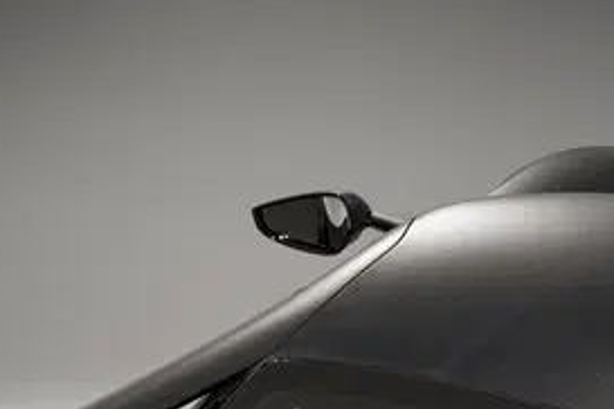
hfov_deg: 10.4
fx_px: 3377
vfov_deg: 6.7
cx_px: 488
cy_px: 822
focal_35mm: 198
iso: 400
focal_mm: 45
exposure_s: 1/25
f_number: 5.6
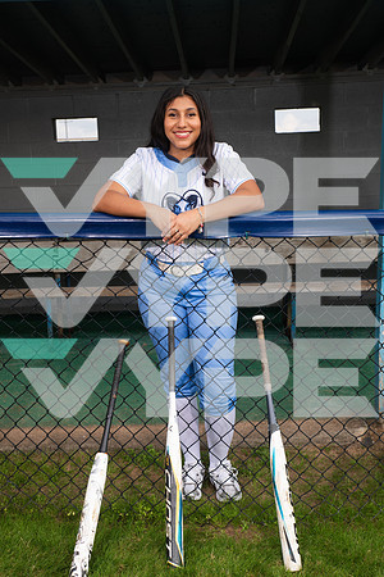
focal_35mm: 46
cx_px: 192
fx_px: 736
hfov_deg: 29.2
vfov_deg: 42.7
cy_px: 288
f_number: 8
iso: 160
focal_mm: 46
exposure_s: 1/320
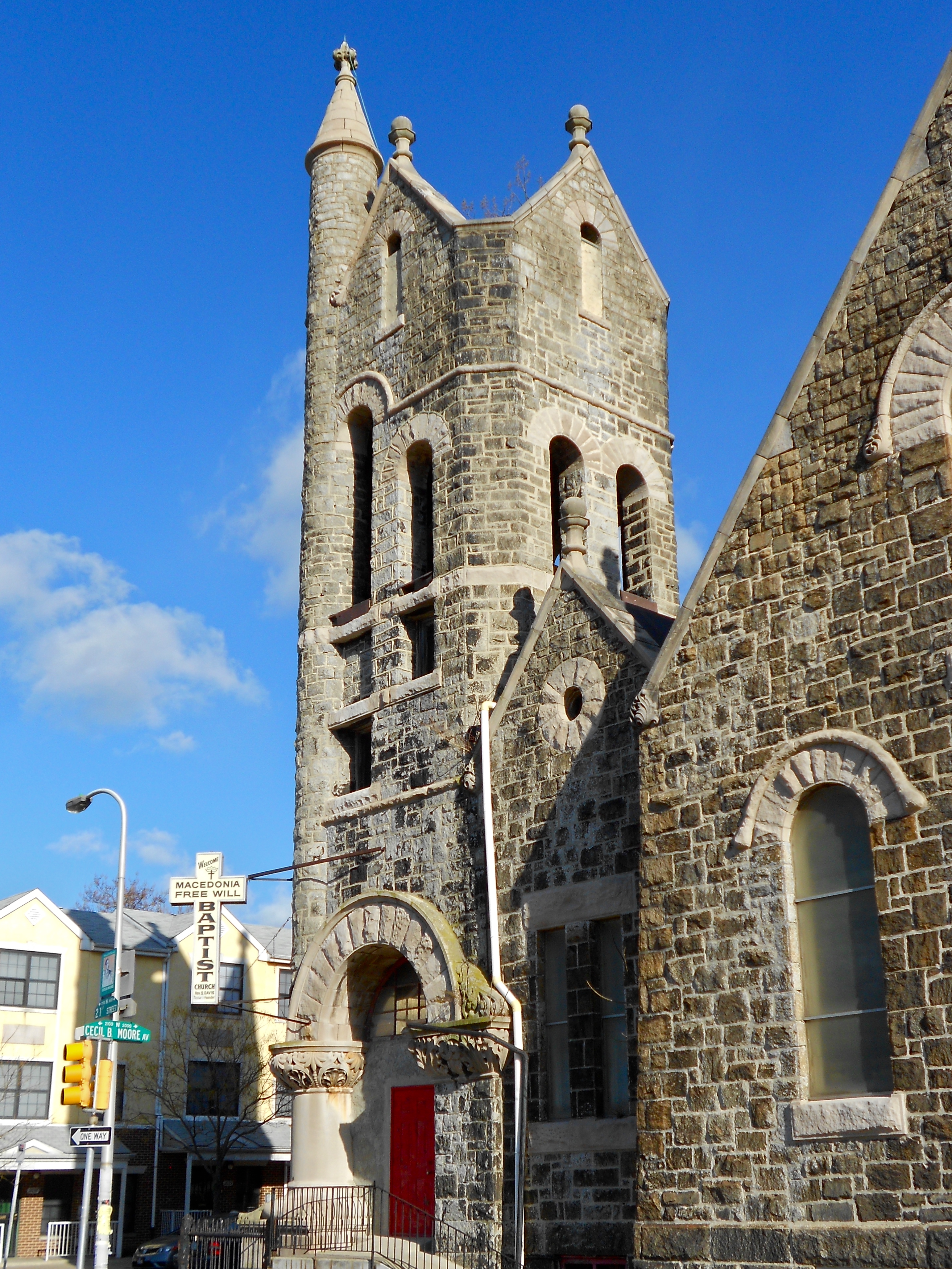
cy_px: 634
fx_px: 1357
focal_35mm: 37
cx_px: 476
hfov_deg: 38.7
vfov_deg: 50.1
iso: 80
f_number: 3.9
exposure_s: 1/800
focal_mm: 6.7
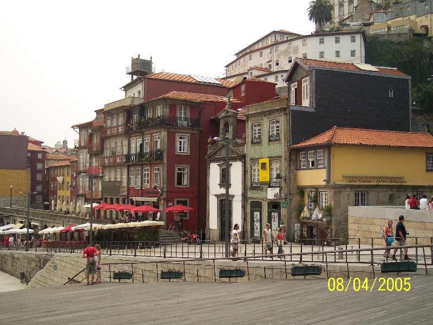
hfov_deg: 49.0
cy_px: 162
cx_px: 216
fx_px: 475
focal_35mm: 38
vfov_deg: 37.7
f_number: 2.8
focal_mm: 8
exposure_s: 1/500
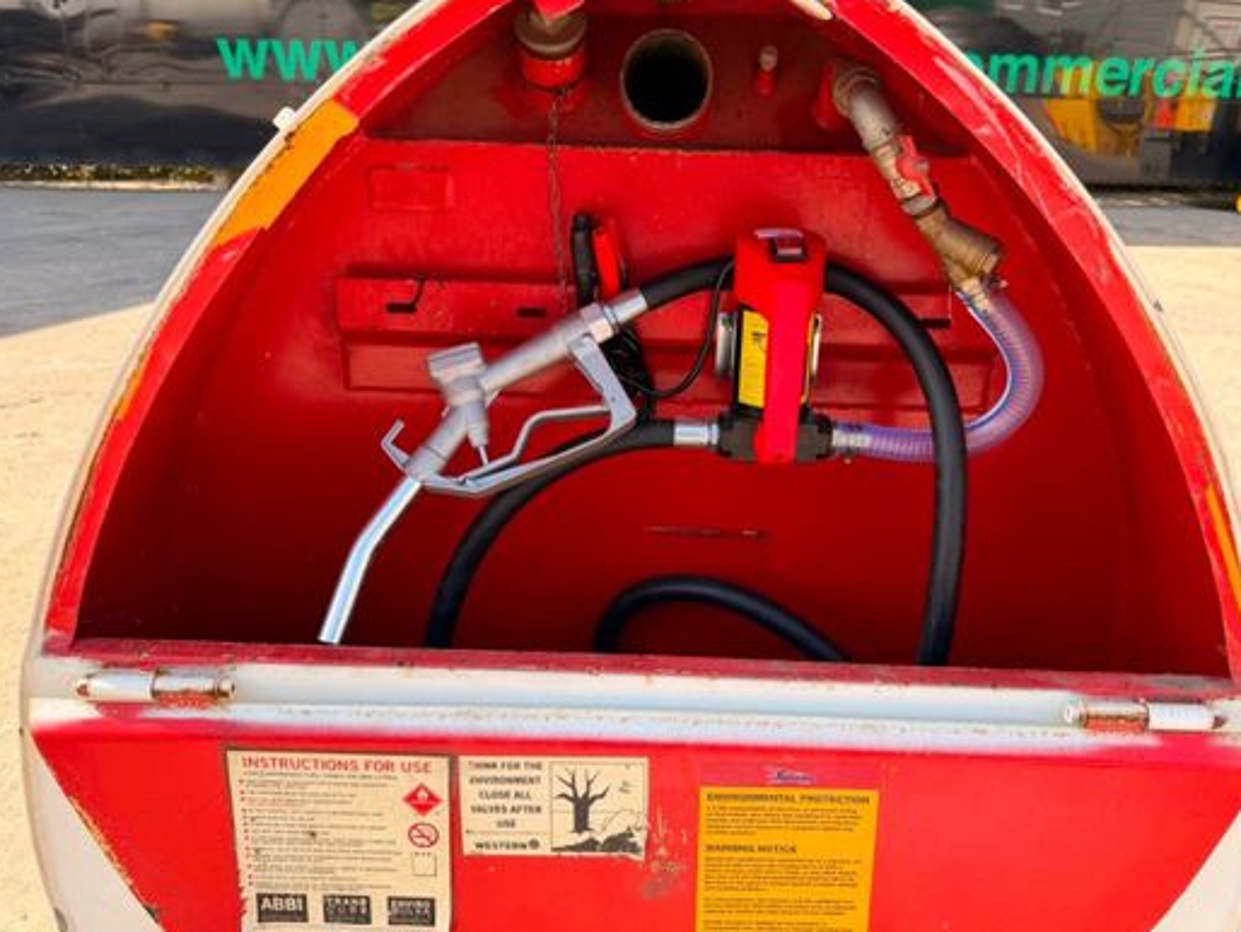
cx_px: 633
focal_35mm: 28
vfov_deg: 49.7
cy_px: 410
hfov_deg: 63.4
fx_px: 1004
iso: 100
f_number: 1.78
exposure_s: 1/878
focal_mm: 6.76
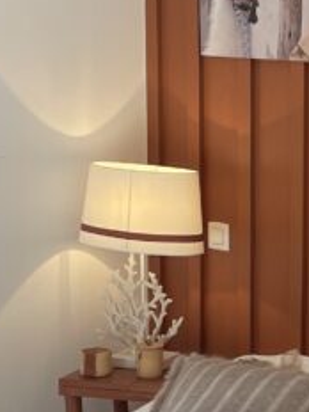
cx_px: 517
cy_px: 300
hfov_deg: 12.1
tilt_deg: -9.1
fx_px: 1369
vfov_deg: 17.0
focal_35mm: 115
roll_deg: -2.4
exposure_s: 1/128
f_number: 1.6
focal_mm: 4.2
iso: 32
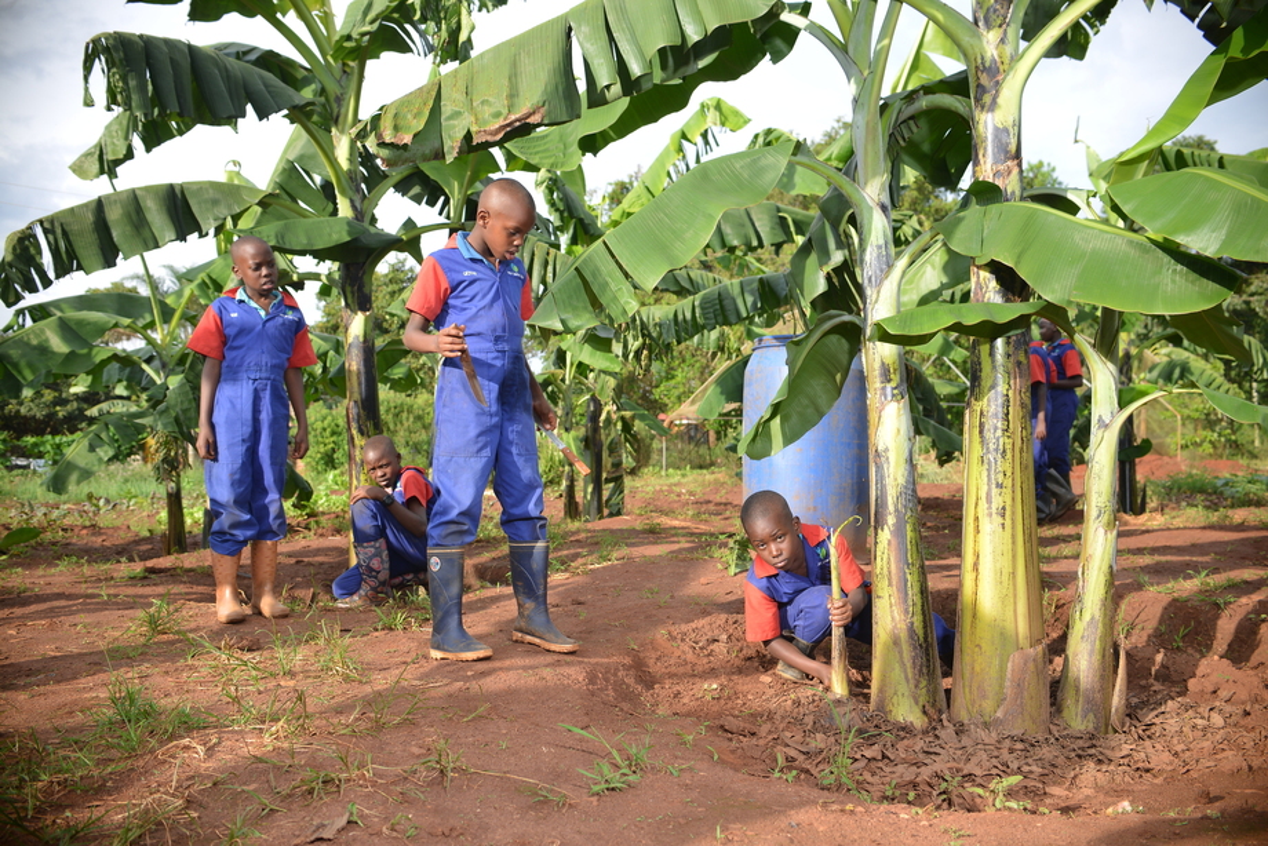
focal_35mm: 35
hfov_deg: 54.4
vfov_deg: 37.9
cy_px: 423
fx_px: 1233
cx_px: 634
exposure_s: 1/200
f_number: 4.5
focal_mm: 35
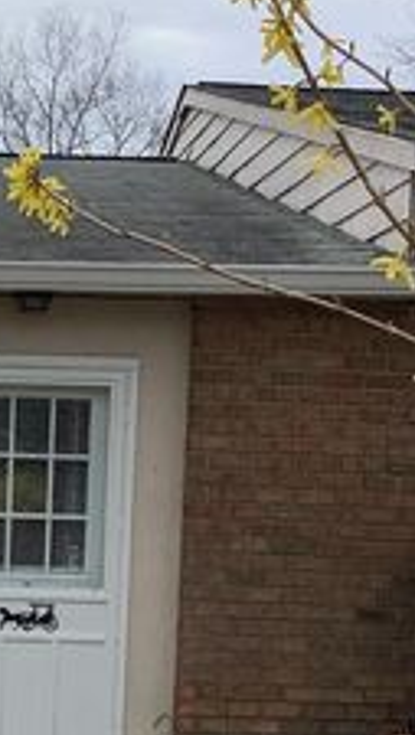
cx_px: -72
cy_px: 704
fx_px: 1951
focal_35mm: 100
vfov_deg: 20.8
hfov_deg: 11.9
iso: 25
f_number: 2.4
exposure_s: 1/547
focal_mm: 3.3
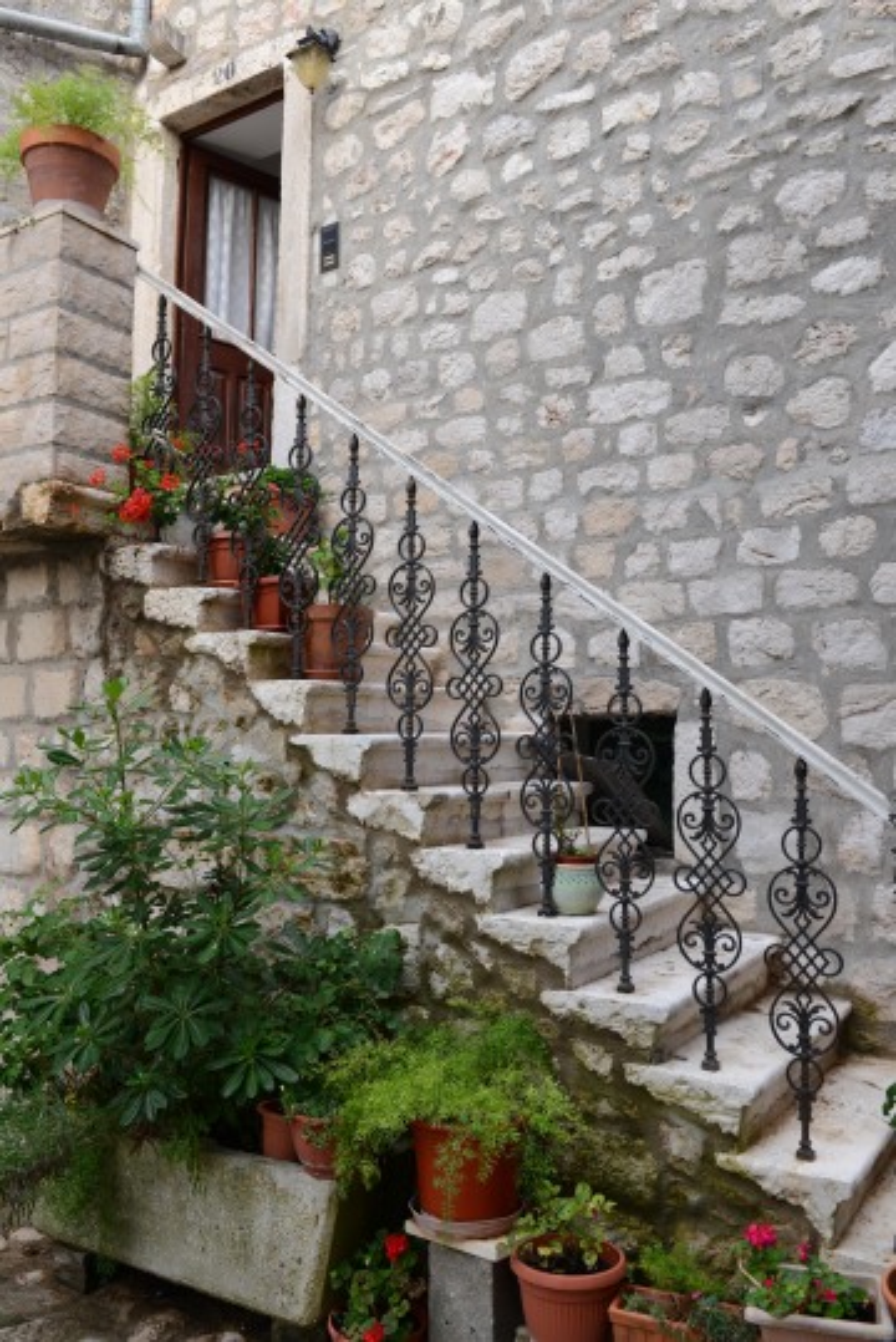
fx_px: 1081
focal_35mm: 29
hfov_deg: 45.0
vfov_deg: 63.6
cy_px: 671
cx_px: 448
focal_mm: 29
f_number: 8
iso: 400
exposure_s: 1/50
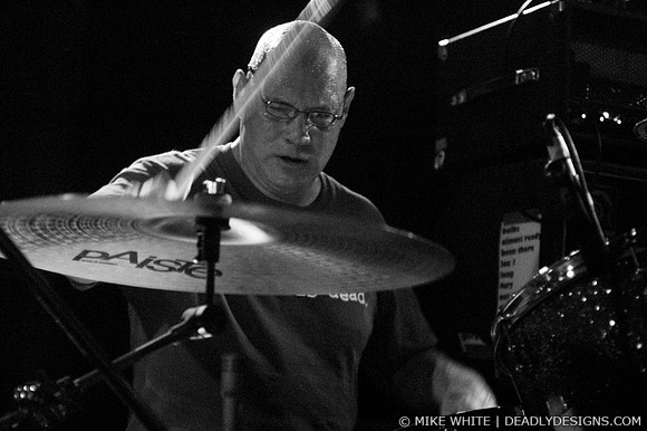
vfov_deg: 13.0
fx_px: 1886
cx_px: 324
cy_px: 216
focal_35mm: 105
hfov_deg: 19.5
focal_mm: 70
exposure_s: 1/50
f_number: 2.8
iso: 1600
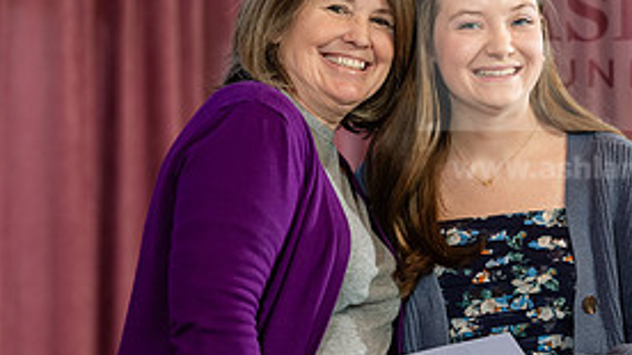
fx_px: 3618
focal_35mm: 216
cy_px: 216
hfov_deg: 10.0
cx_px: 348
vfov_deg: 5.6
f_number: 3.5
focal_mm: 98
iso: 1250
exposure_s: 1/200
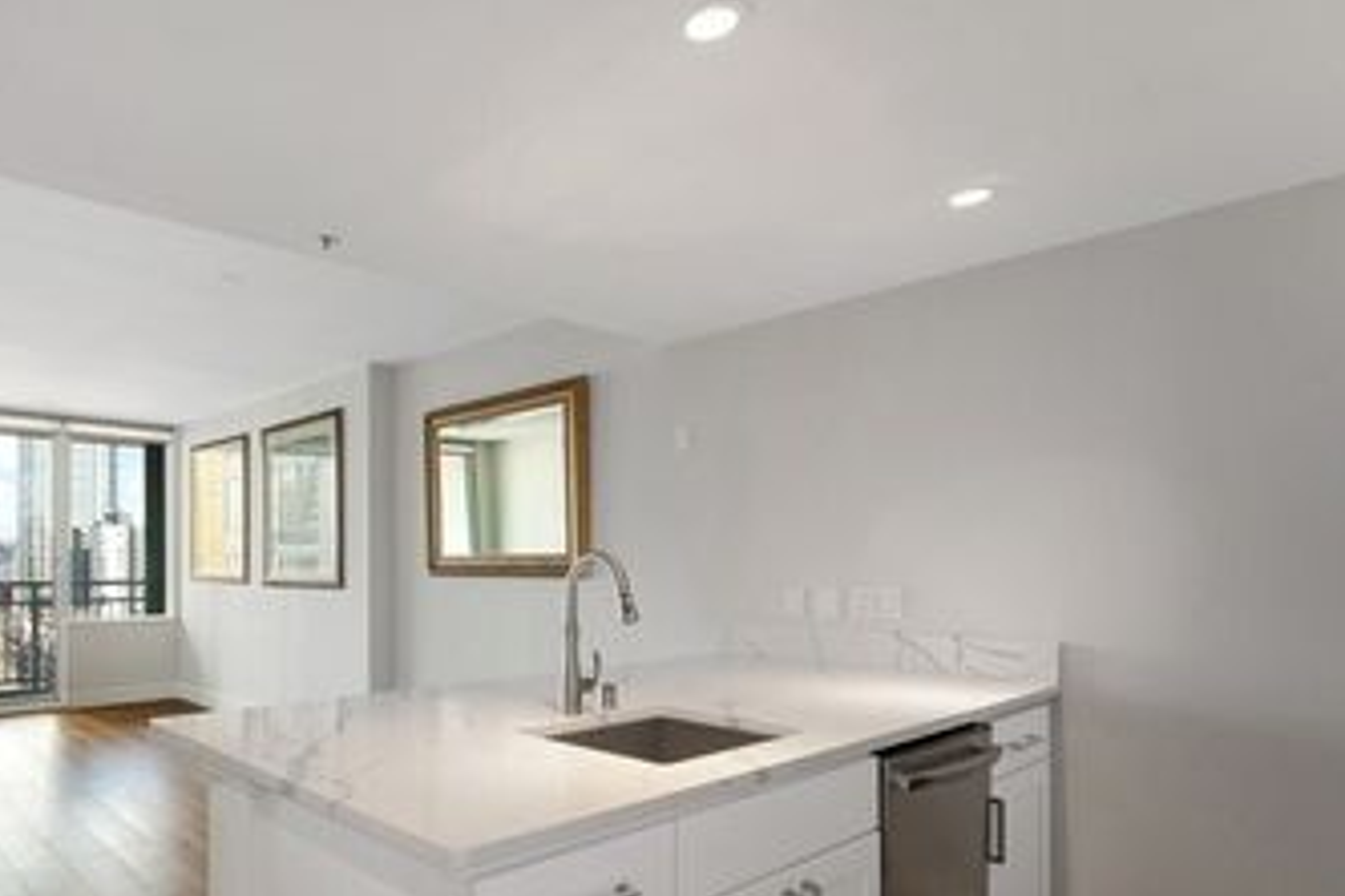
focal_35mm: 21
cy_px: 571
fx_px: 785
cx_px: 392
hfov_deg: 77.1
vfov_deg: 58.6
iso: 200
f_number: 8
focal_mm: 14
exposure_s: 1/20
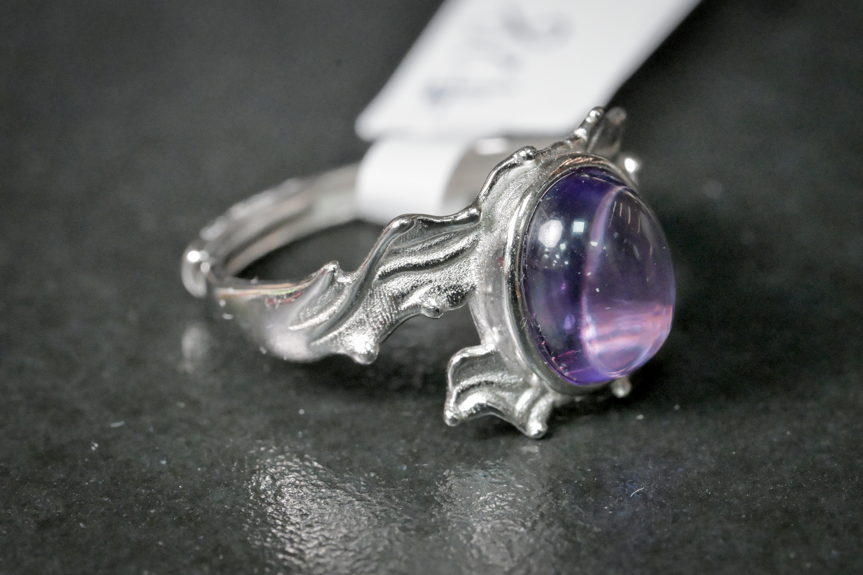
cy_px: 288
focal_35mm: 105
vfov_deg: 13.0
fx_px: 2517
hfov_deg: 19.5
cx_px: 432
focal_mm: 105
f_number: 16
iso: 10000
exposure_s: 1/125
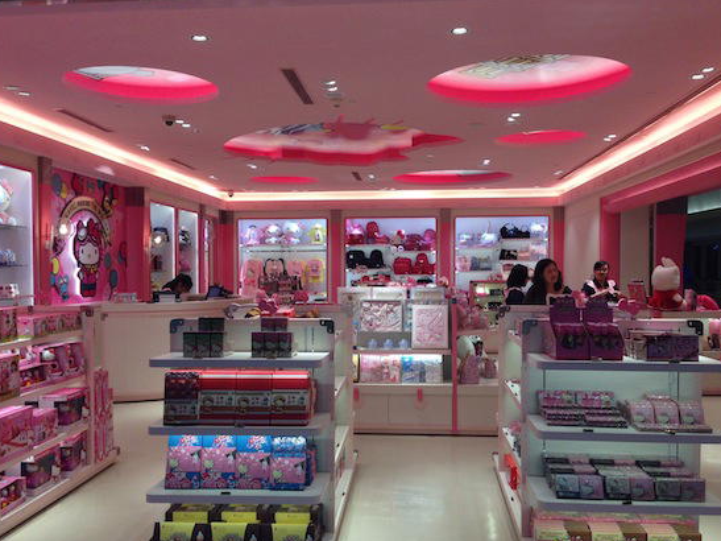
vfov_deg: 40.7
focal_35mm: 35
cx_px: 364
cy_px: 284
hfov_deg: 52.6
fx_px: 729
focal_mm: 4.12
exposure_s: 1/120
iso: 100
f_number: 2.4
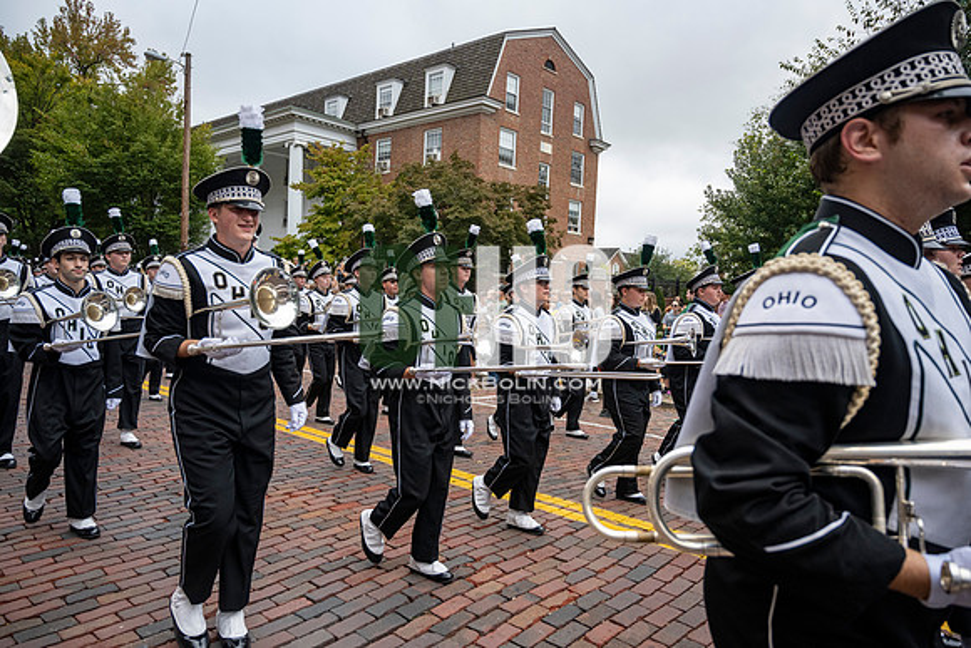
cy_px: 324
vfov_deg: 53.2
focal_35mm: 24
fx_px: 647
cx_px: 486
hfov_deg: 73.7
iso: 640
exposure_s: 1/1600
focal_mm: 24
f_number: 4
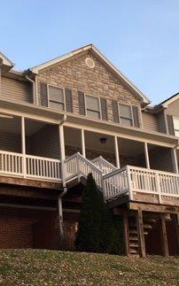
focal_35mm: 61
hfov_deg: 21.3
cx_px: 79
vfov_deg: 33.5
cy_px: 154
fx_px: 476
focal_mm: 4.15
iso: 32
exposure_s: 1/120
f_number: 2.2
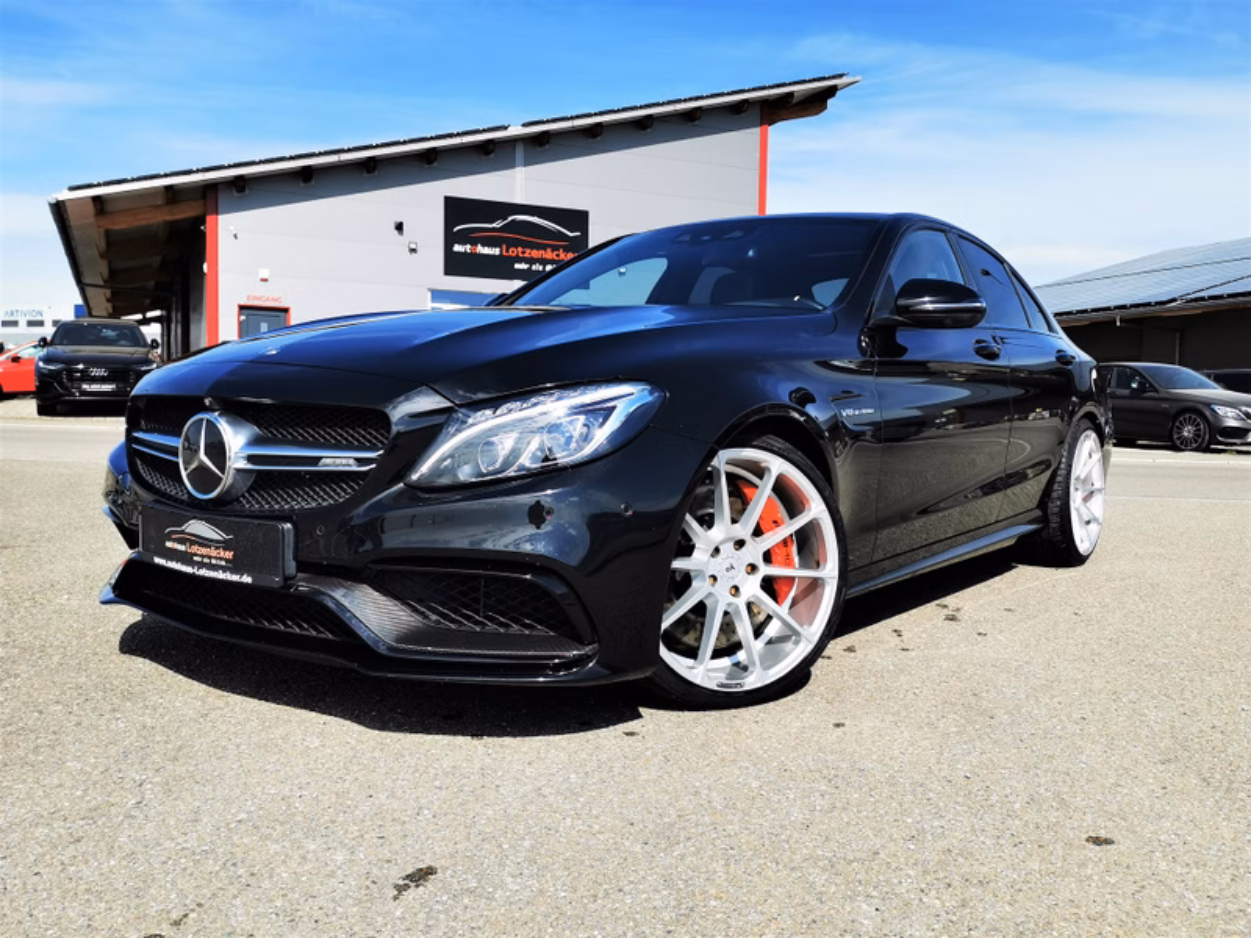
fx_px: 1084
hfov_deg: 60.0
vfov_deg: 46.8
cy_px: 469
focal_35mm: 30
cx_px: 626
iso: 50
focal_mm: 5.58
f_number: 1.8
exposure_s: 1/4292
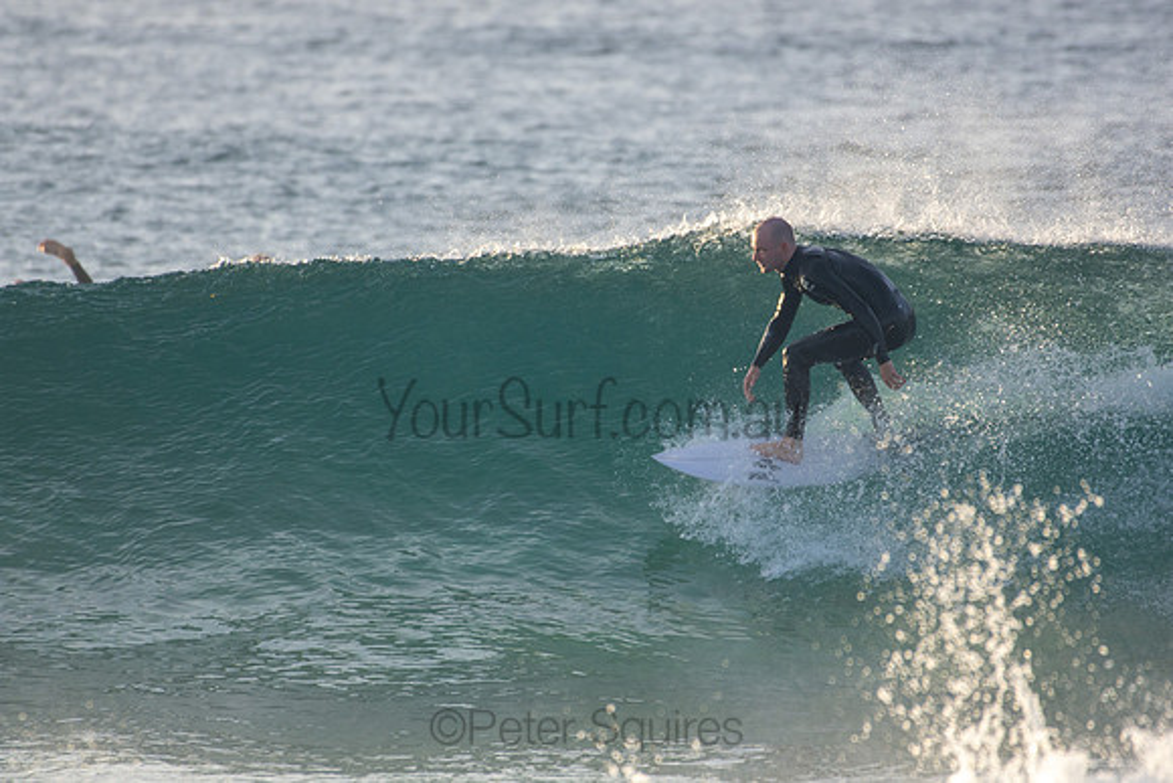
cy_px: 392
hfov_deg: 2.7
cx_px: 586
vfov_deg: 1.8
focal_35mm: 750
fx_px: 24442
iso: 500
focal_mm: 500
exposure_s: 1/1250
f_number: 5.6
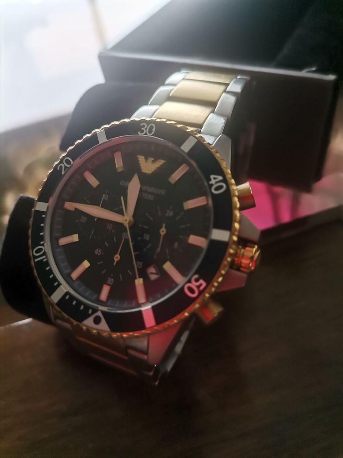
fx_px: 343
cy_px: 229
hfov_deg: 53.1
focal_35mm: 26
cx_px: 172
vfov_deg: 67.3
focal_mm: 4.75
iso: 160
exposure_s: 1/100
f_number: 1.8
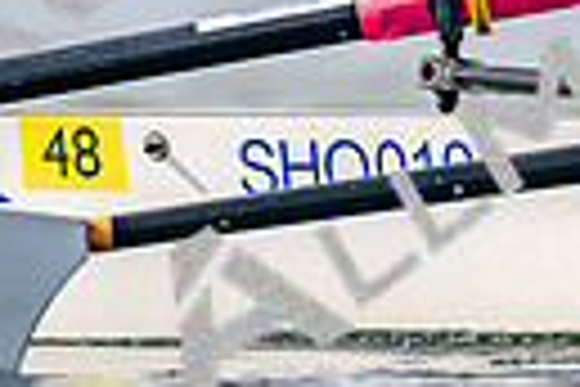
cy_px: -272
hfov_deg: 0.8
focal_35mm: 2688
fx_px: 43303
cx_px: 1084
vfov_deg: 0.5
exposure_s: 1/2500
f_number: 5.6
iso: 280
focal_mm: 600
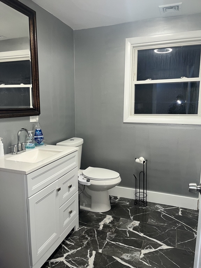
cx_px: 100
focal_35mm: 26
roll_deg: +0.4
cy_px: 134
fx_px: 201
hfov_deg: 53.1
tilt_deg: -9.1
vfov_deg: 67.3
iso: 50
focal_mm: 5.1
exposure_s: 1/18
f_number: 1.6
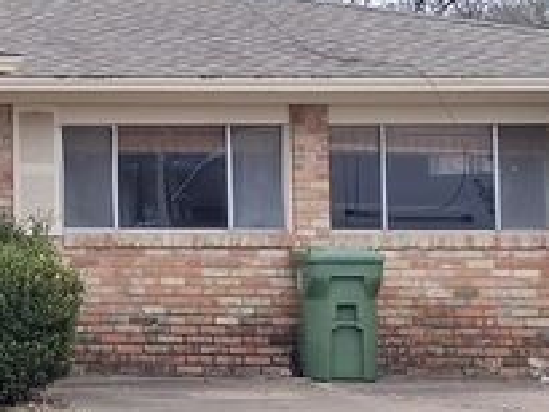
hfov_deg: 13.4
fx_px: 1984
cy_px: 96
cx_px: -568
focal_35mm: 125
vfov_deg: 11.8
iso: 32
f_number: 1.8
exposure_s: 1/424
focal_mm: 4.69
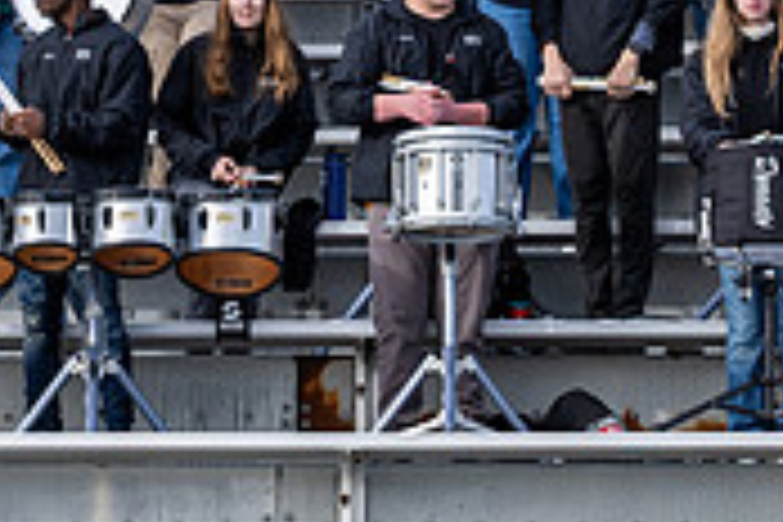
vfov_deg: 4.5
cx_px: 303
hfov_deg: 6.7
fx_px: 6677
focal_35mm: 307
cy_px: -201
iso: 200
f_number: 2.8
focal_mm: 85
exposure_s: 1/2500
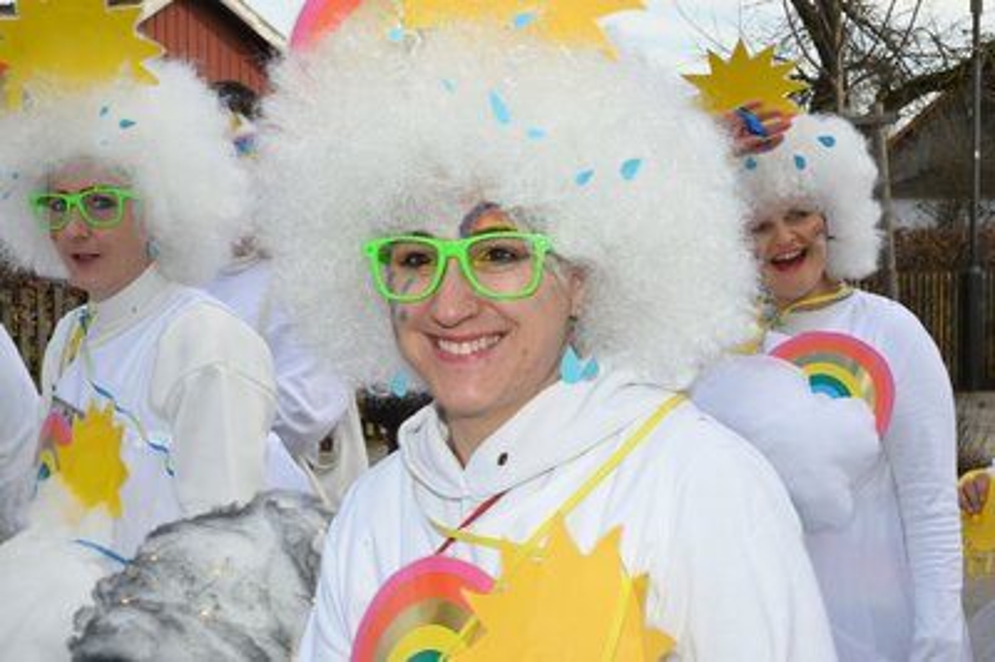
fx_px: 1850
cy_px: 331
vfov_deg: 20.3
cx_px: 498
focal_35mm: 67
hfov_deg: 30.1
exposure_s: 1/200
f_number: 22
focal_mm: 67
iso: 1000
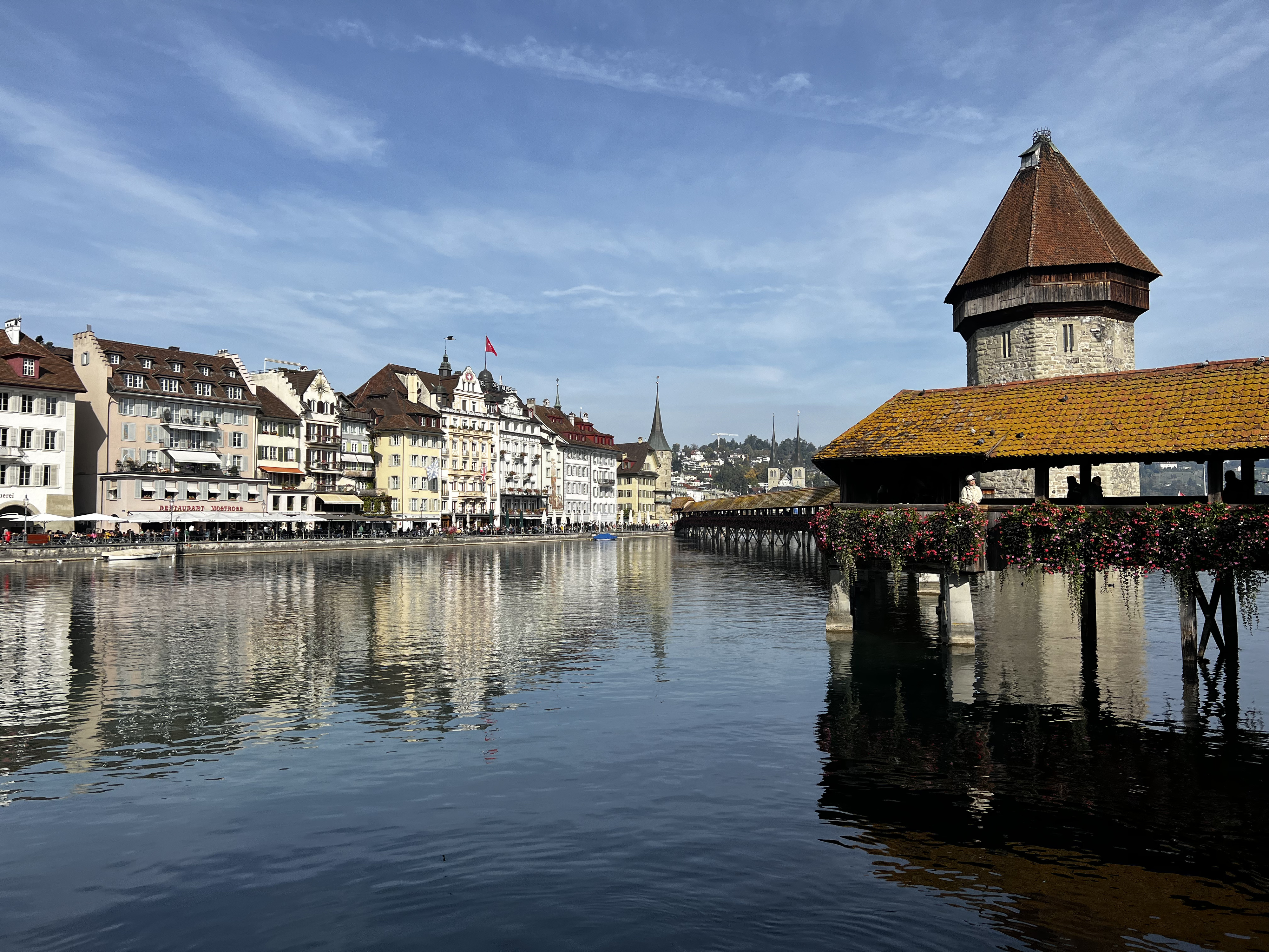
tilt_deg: +2.6
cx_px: 634
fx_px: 953
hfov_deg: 67.3
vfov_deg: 53.1
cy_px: 476
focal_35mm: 26
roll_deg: +0.6
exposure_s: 1/5587
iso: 50
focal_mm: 5.7
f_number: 1.5
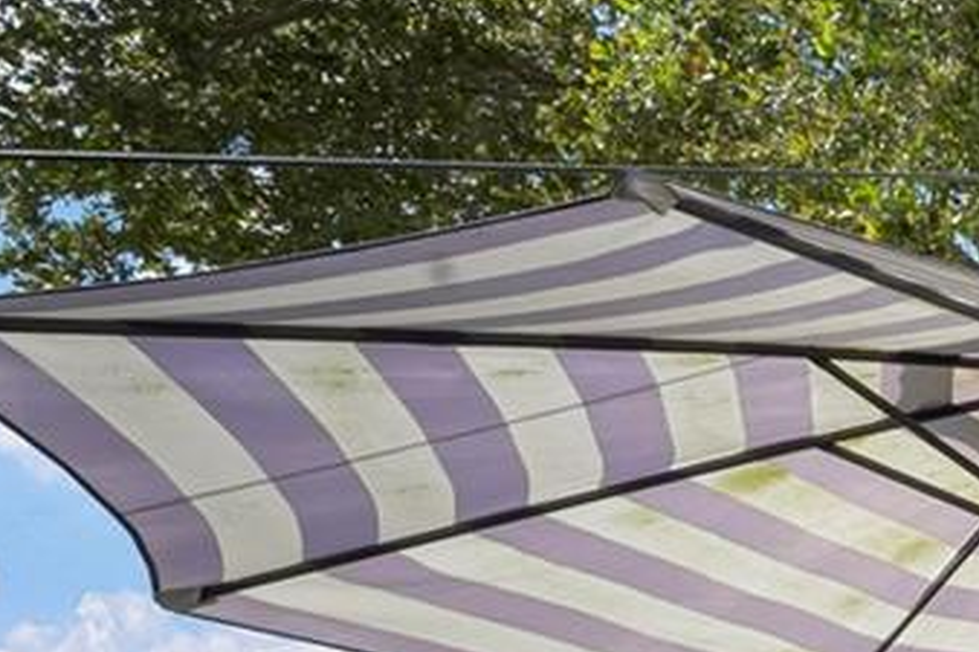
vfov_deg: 16.6
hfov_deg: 16.7
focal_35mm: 71
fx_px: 1930
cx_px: 2167
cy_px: 1110
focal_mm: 15
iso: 200
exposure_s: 1/125
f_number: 11
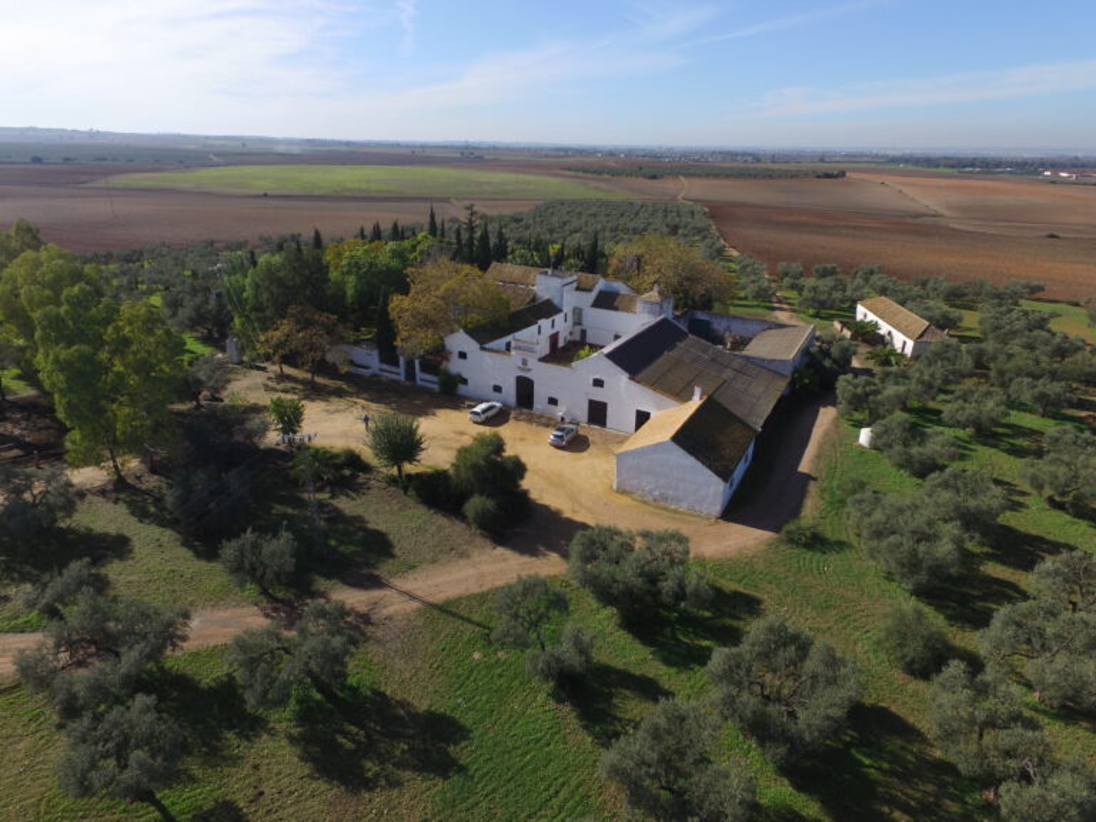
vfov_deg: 66.0
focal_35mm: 20
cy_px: 411
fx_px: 633
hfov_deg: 81.7
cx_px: 548
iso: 100
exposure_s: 1/1105
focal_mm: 3.61
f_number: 2.8
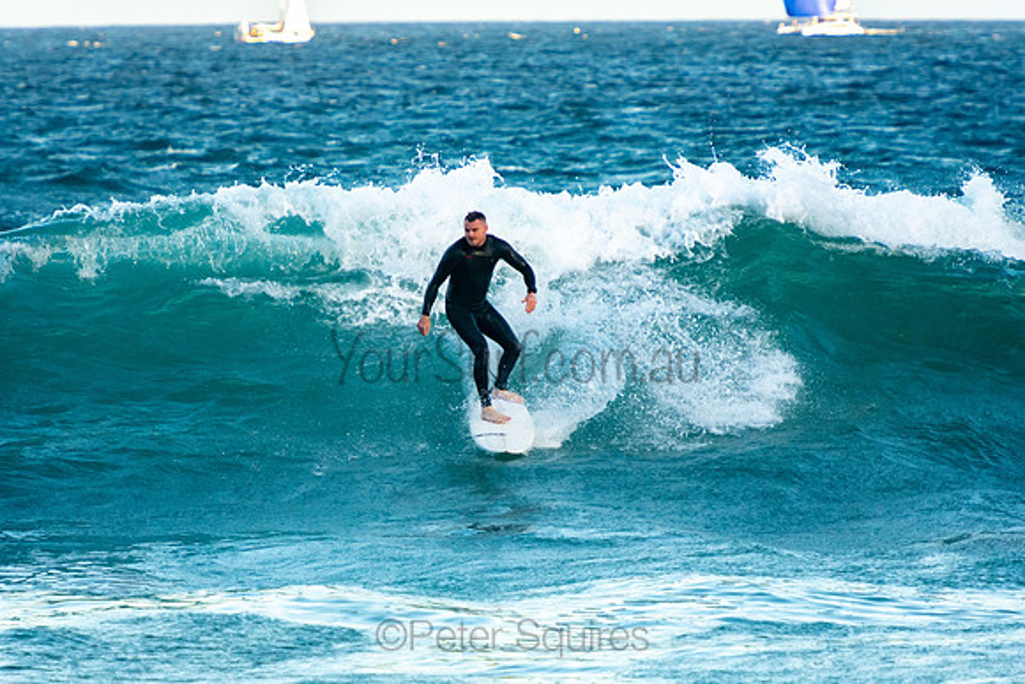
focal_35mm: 480
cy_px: 342
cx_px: 512
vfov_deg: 2.9
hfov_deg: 4.3
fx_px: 13669
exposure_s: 1/800
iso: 800
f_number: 5.6
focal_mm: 320
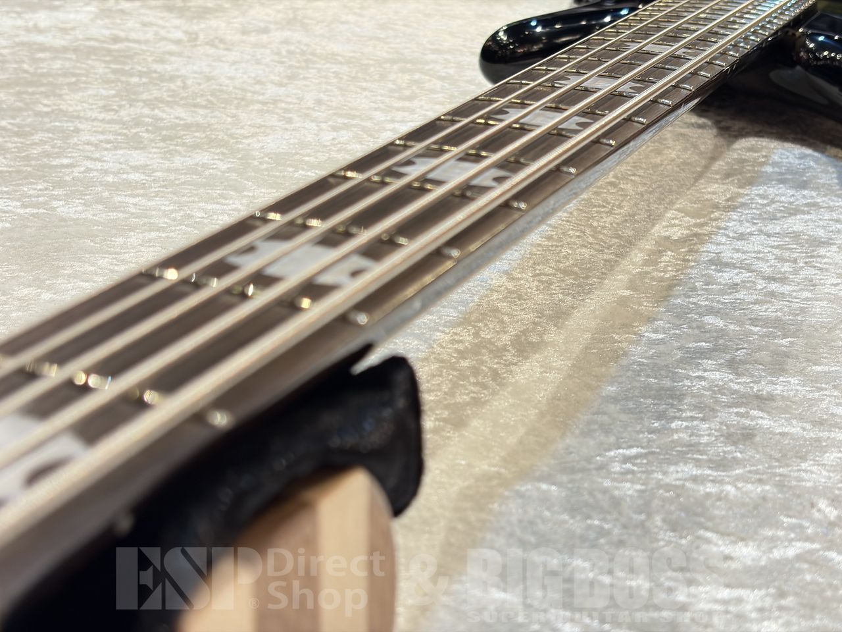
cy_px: 316
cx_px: 421
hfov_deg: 36.8
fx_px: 1265
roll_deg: -0.7
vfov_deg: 28.0
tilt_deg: -22.4
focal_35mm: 52
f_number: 1.6
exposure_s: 1/60
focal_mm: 5.96
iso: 160
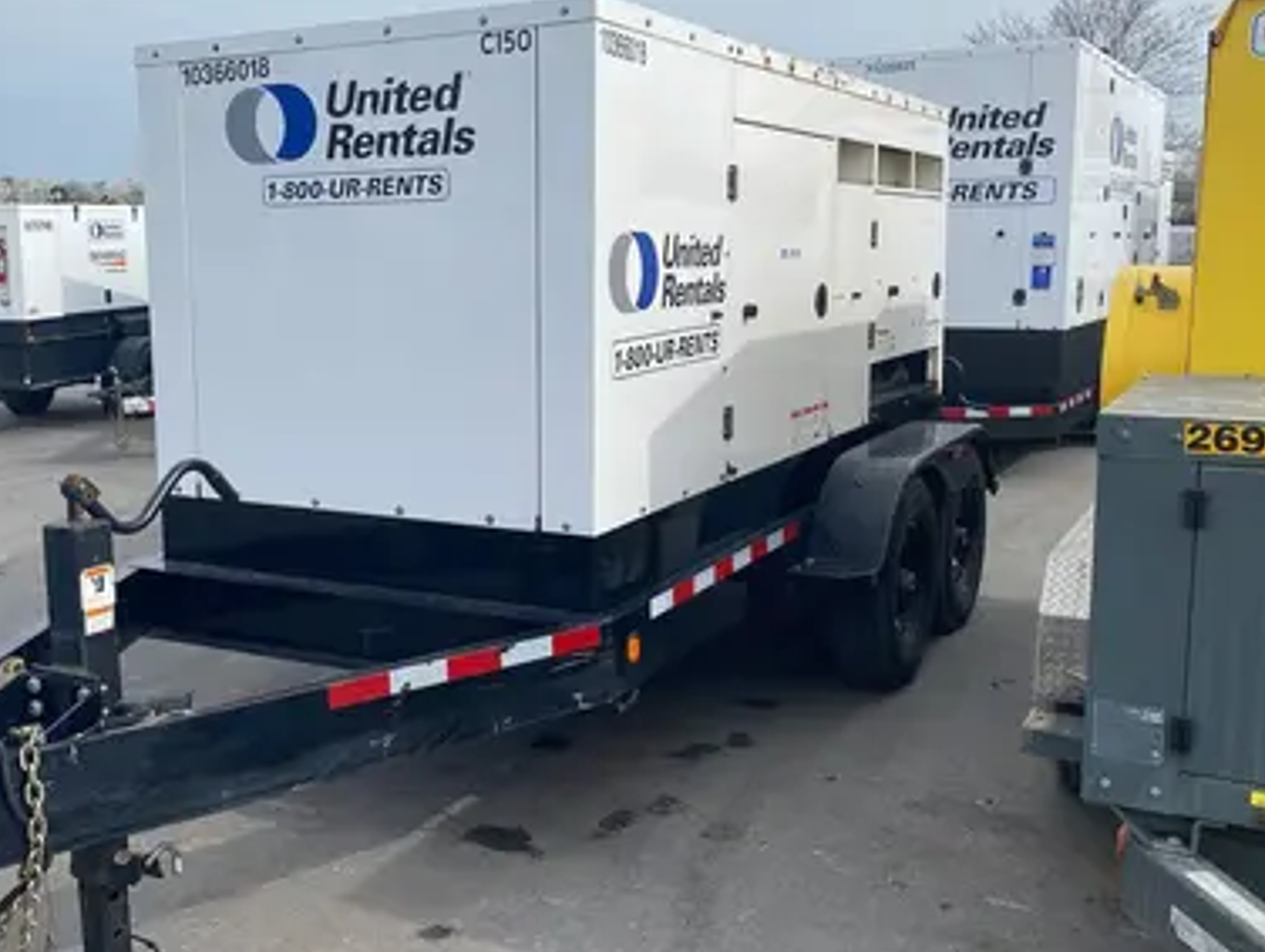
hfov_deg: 48.5
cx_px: 474
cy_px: 442
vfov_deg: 37.8
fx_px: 1390
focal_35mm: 38
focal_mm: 4.25
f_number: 1.8
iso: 32
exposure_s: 1/2688
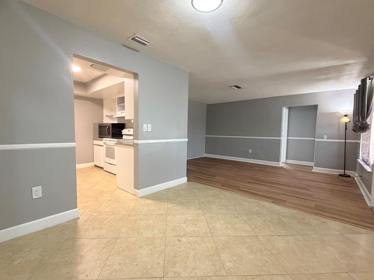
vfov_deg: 78.1
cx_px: 183
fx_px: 173
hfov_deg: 94.5
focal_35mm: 16
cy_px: 143
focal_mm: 2.22
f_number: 2.2
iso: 500
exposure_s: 1/60
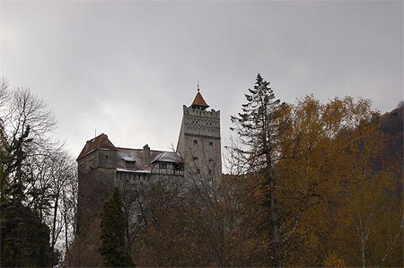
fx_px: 925
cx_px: 202
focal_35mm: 82
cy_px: 134
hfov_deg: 24.6
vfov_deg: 16.5
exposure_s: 1/250
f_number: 8
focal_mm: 55
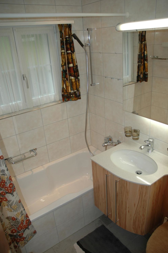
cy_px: 126
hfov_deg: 46.4
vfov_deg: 65.5
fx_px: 196
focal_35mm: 28
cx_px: 86
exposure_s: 1/160
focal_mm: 18
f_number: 3.5
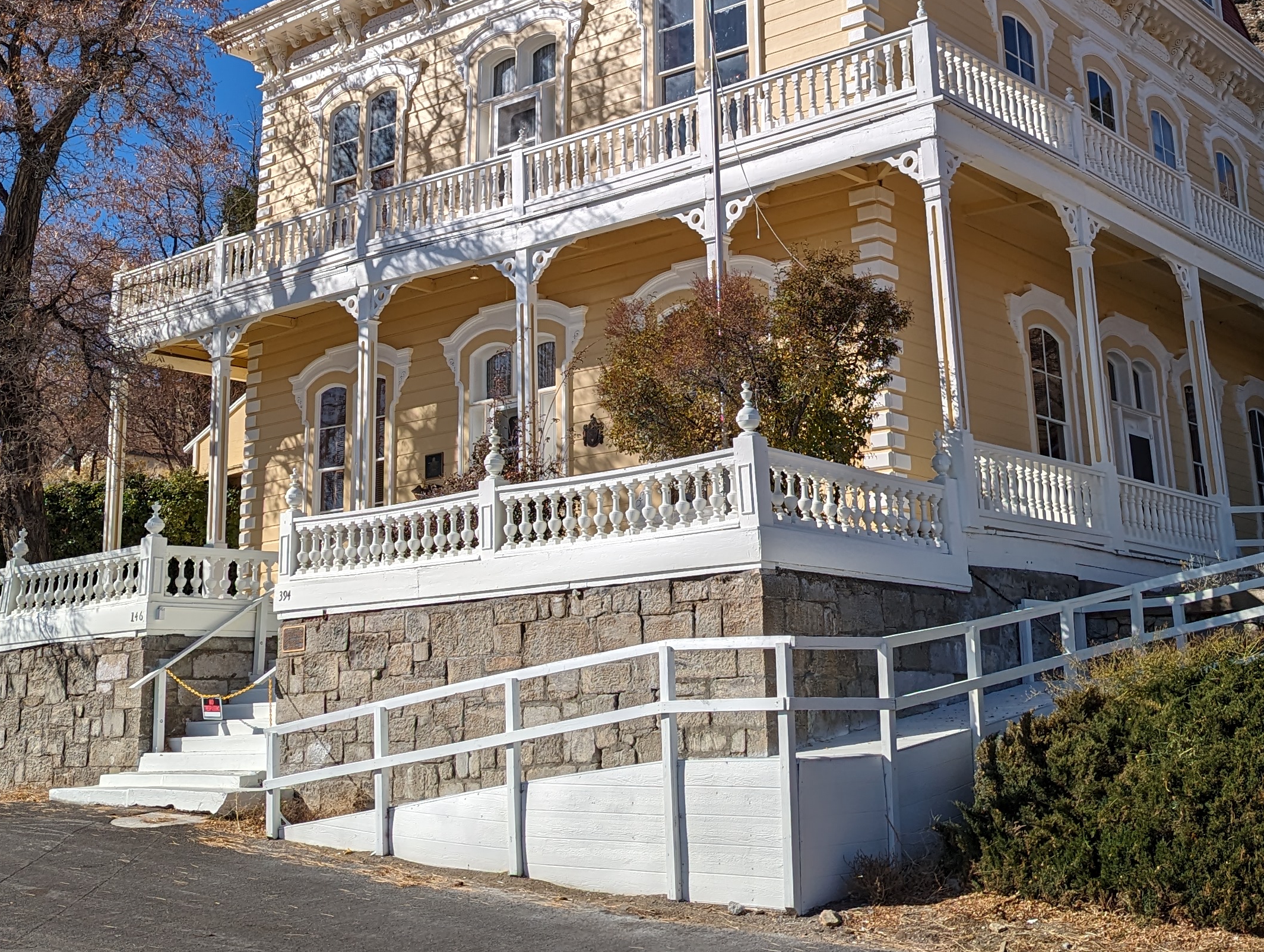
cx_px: 680
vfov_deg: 31.2
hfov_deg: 41.2
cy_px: 262
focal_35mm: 46
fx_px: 1682
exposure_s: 1/4525
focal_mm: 6.81
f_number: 1.85
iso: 46
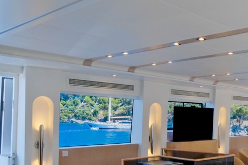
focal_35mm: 44
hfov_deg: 42.8
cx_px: 193
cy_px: 135
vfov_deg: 29.7
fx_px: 303
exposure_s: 1/80
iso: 400
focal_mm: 10.5
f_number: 7.1
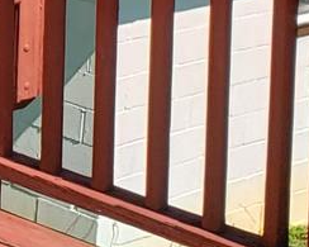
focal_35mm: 213
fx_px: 1947
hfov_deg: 7.7
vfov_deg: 7.0
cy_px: -258
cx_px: -657
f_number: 2.4
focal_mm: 4.3
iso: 50
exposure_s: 1/1595
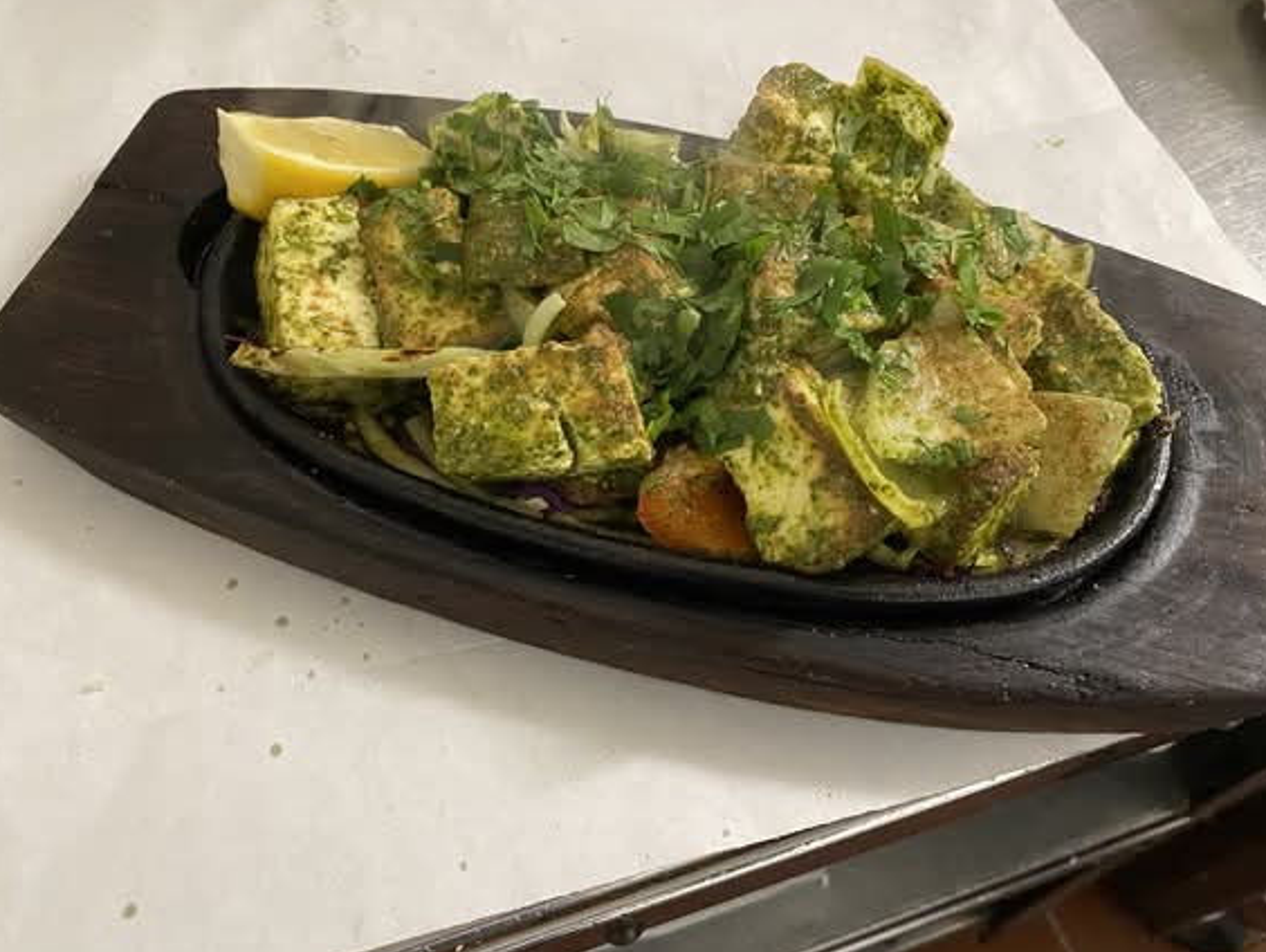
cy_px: 467
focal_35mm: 27
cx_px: 644
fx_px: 988
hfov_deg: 65.3
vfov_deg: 51.4
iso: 500
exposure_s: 1/30
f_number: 1.8
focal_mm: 4.25
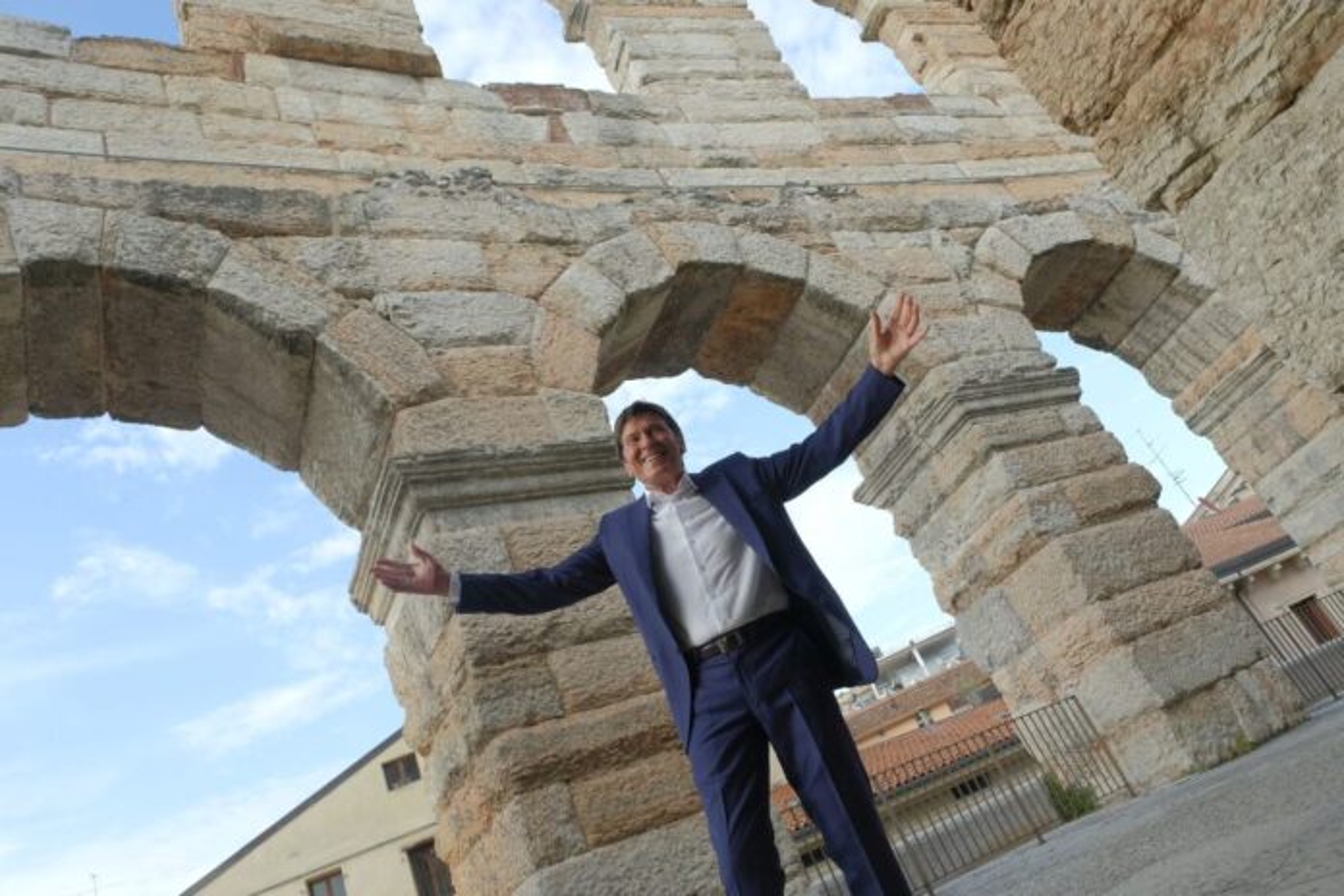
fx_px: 896
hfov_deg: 73.7
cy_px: 448
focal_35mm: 24
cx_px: 672
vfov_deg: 53.1
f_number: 5.6
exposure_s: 1/160
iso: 200
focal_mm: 16
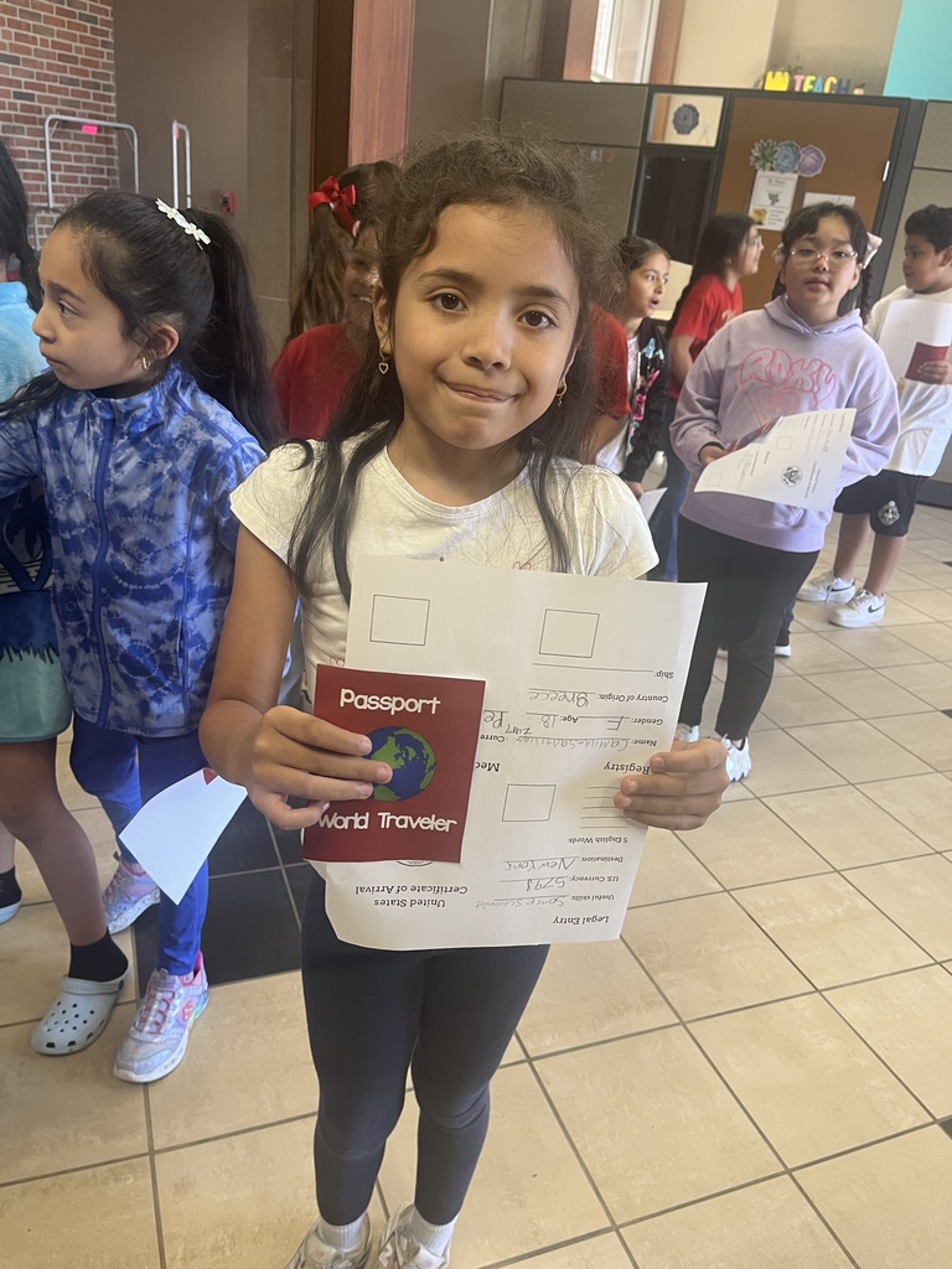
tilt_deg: -24.1
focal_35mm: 26
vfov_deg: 67.3
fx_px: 953
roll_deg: -5.6
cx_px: 476
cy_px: 634
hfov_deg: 53.1
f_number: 1.6
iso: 125
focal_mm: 5.1
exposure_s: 1/60
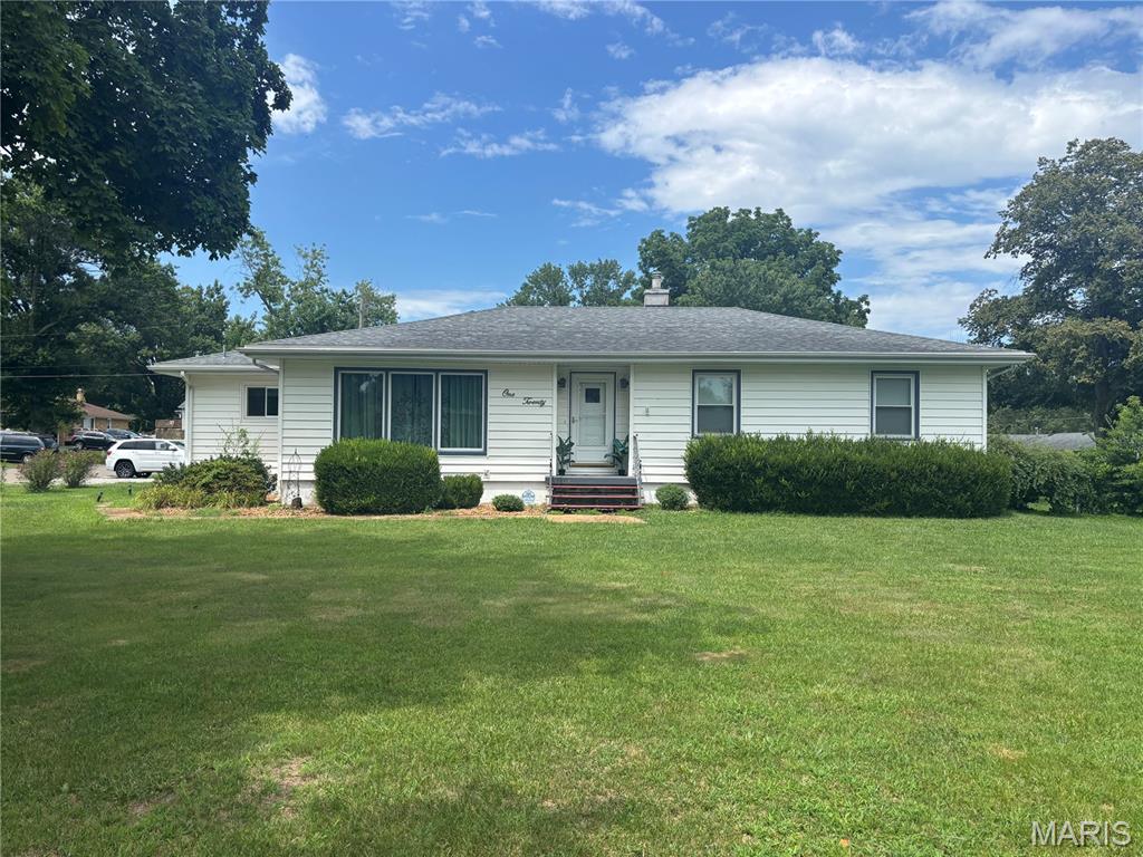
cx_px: 572
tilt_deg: -1.2
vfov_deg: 53.1
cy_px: 428
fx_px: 859
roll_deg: +0.0
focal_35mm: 26
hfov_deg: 67.3
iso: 50
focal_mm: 5.96
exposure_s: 1/3106
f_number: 1.6
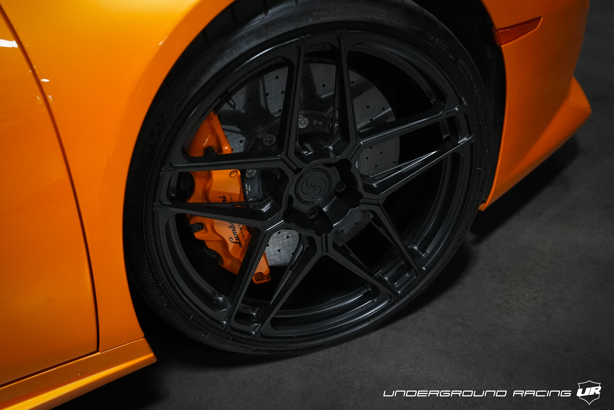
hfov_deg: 43.6
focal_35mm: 45
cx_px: 307
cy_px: 205
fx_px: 768
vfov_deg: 29.9
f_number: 5
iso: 12800
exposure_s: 1/160
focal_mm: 45
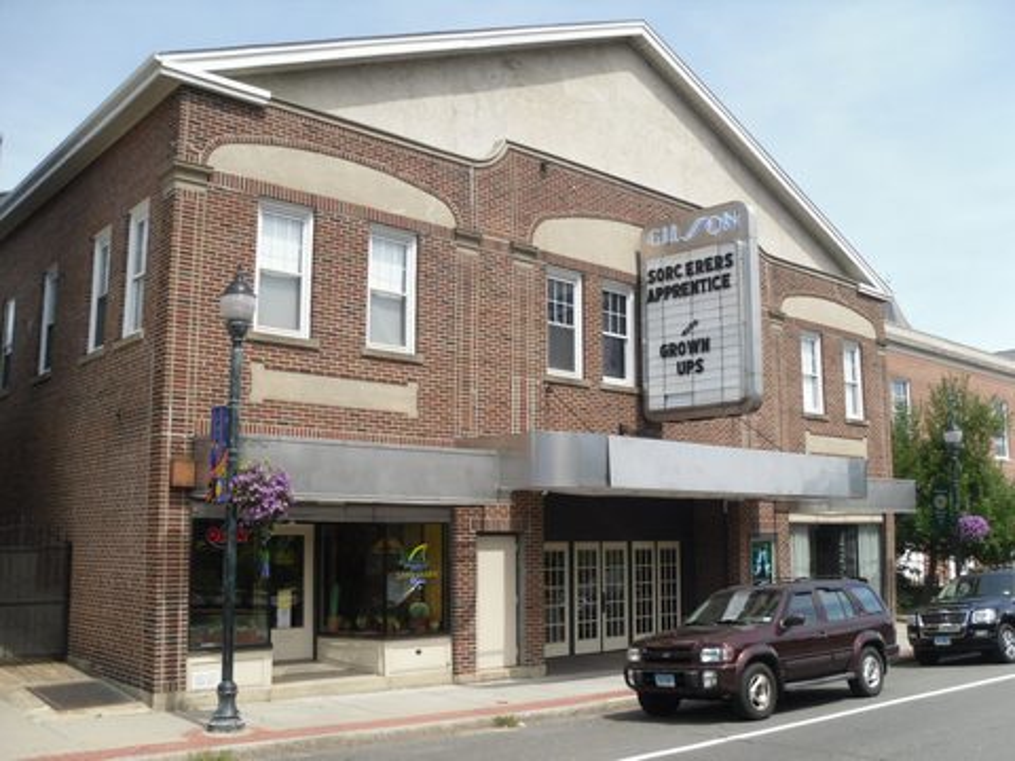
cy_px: 380
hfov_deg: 54.0
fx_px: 997
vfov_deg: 41.8
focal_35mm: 34
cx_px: 508
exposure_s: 1/107
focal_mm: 6
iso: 80
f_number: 8.1
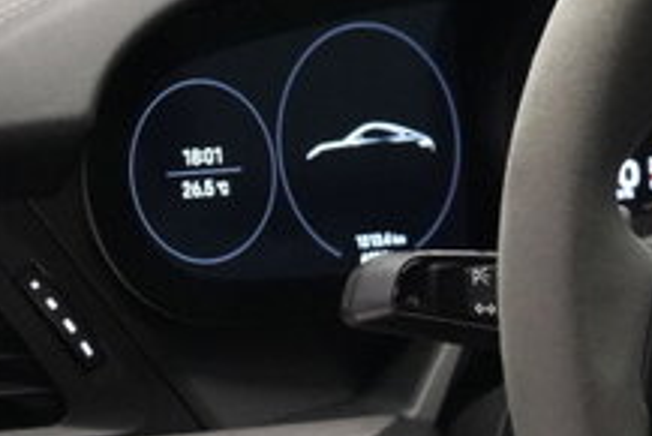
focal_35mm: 165
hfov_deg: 12.0
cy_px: 323
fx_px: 2990
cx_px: 937
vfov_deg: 8.3
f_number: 4
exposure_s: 1/60
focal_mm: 35
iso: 10000
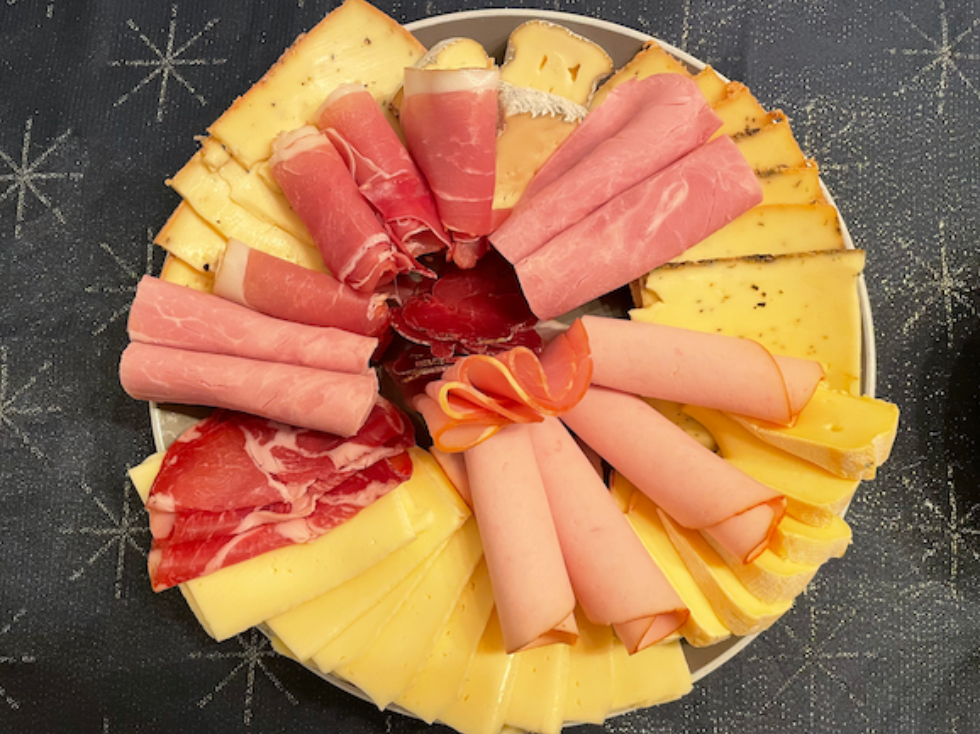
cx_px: 495
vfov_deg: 51.3
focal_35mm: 27
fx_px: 764
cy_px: 371
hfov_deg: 65.3
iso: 320
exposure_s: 1/50
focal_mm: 4.2
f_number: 1.6
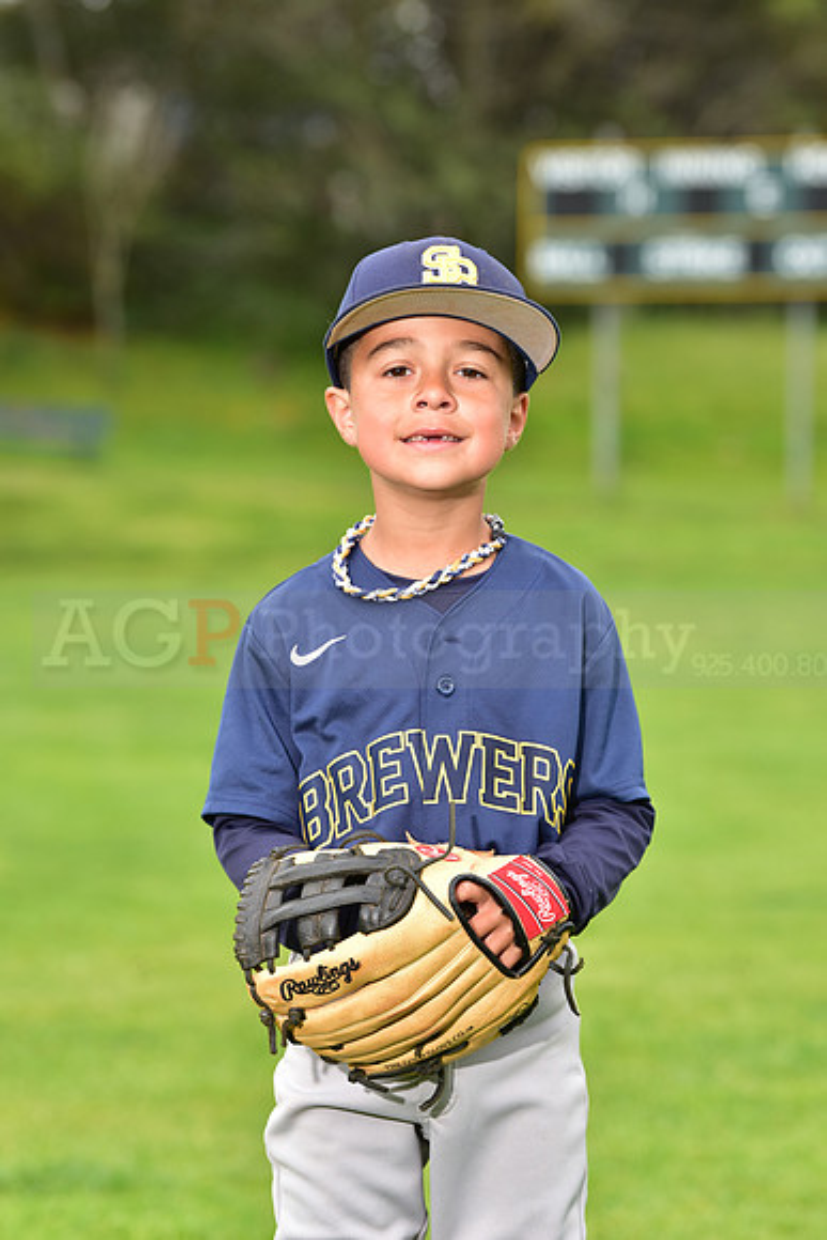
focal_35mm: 150
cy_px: 620
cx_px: 414
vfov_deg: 13.7
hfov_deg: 9.2
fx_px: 5165
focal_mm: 150
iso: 400
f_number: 5.6
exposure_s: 1/250
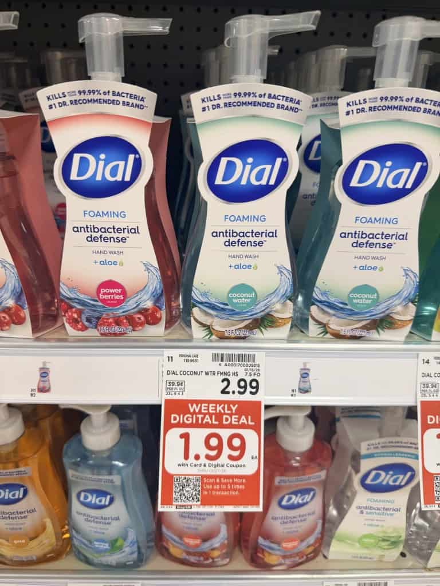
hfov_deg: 56.8
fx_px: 407
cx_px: 220
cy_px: 293
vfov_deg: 71.6
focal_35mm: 24
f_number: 1.8
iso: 100
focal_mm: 6.8
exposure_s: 1/65
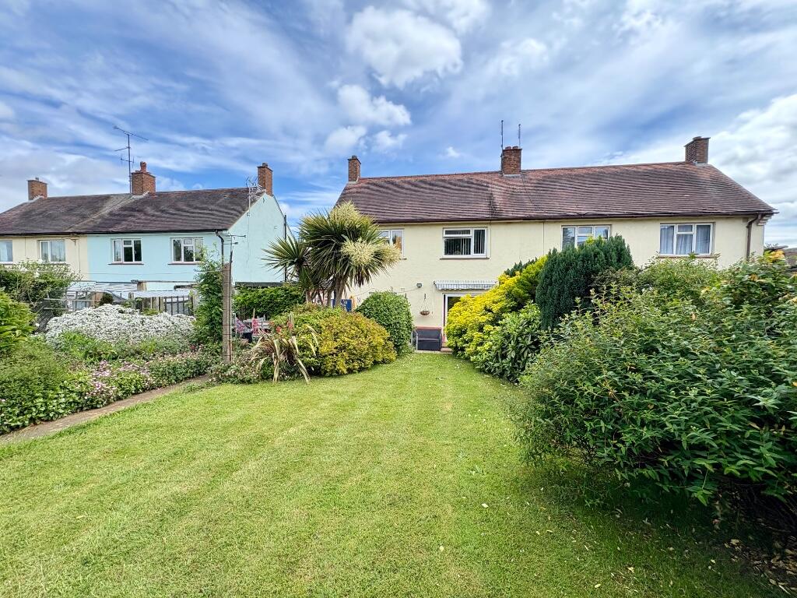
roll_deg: -0.6
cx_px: 398
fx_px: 322
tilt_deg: -2.2
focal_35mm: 14
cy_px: 299
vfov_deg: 85.7
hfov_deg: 102.1
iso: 64
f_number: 2.2
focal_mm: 2.22
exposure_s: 1/720
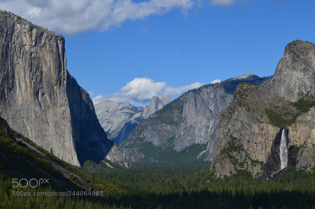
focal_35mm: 68
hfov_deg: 29.9
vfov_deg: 20.1
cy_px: 104
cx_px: 158
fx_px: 589
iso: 100
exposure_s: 1/200
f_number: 13
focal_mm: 45
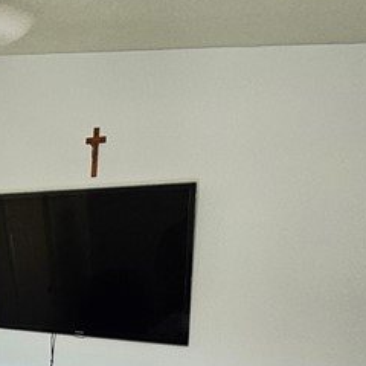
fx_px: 586
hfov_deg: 33.3
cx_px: 56
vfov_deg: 29.6
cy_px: 442
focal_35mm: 49
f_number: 2.2
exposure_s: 1/40
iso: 320
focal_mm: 2.2
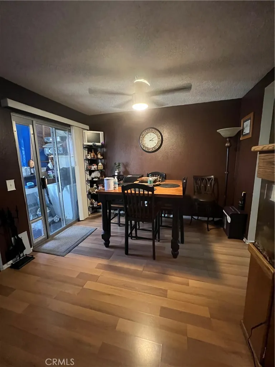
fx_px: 138
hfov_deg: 89.9
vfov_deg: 106.2
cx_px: 138
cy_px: 184
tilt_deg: -8.3
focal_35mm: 13
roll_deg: +1.2
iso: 1250
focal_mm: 1.57
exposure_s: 1/40
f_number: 1.8
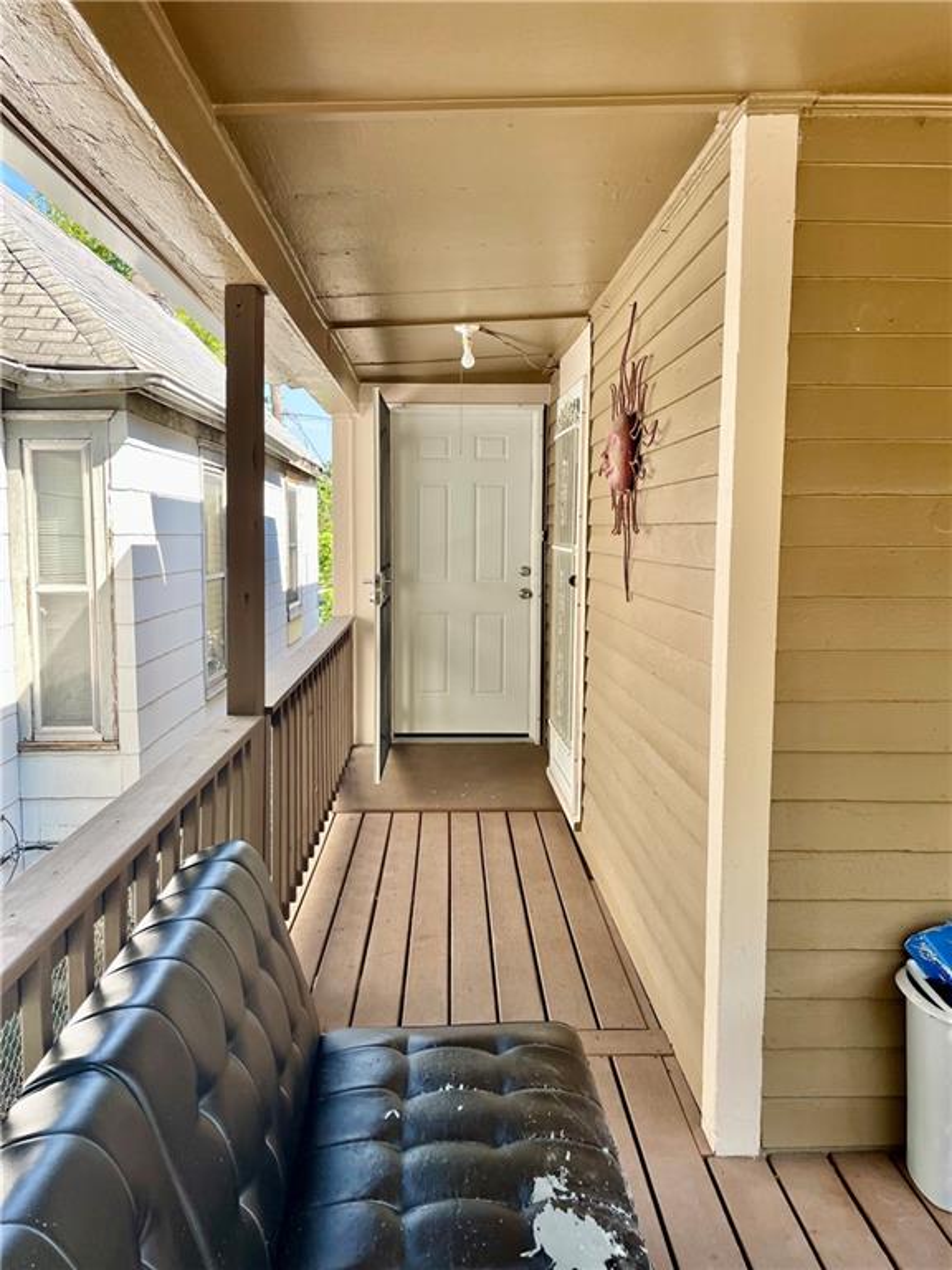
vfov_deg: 67.3
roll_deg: -0.2
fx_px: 953
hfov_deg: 53.1
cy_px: 635
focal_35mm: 26
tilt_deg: -5.4
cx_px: 476
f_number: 1.6
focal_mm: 4.2
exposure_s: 1/375
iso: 32
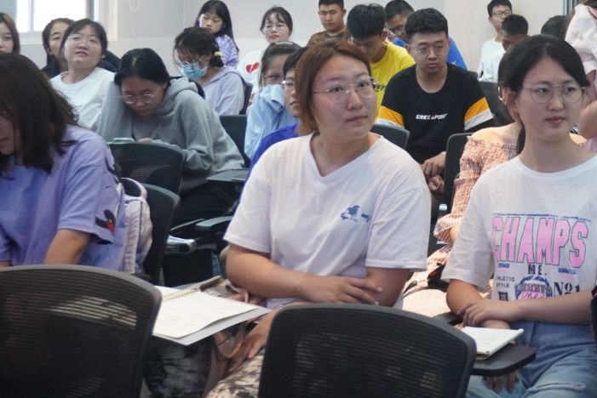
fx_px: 1377
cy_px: -3
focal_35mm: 83
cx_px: 600
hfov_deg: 23.4
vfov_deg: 16.1
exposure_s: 1/40
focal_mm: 24
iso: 1000
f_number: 4.5
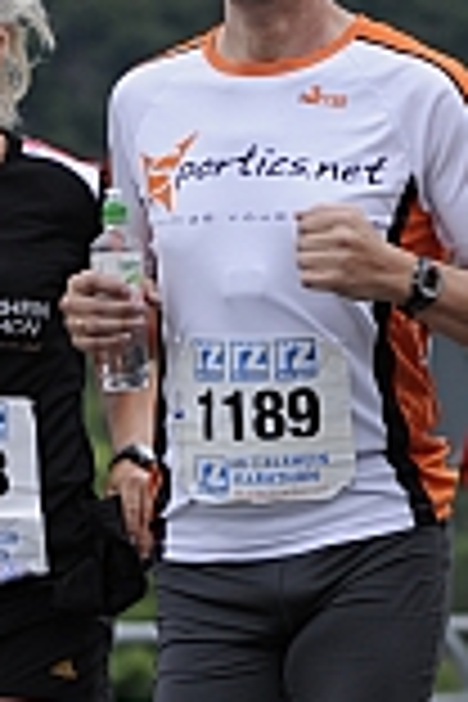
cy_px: 400
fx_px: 7863
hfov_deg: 3.4
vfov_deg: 5.1
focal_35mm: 403
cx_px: 153
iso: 320
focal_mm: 105
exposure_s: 1/320
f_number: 4
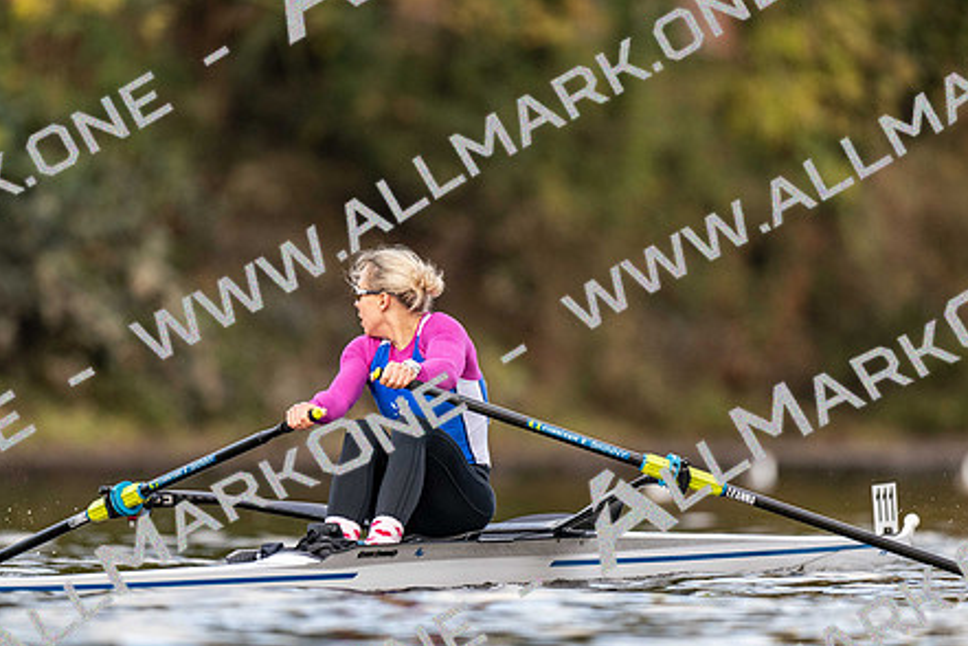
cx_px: 402
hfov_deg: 2.6
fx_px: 21214
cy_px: 366
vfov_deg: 1.7
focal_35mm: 789
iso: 1800
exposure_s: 1/2500
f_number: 4
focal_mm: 600
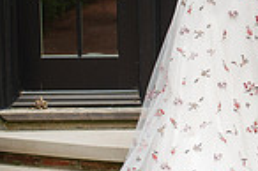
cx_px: 284
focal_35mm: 150
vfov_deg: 9.1
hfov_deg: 13.4
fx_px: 1074
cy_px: 46
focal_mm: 35
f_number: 3.2
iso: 100
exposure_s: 1/320
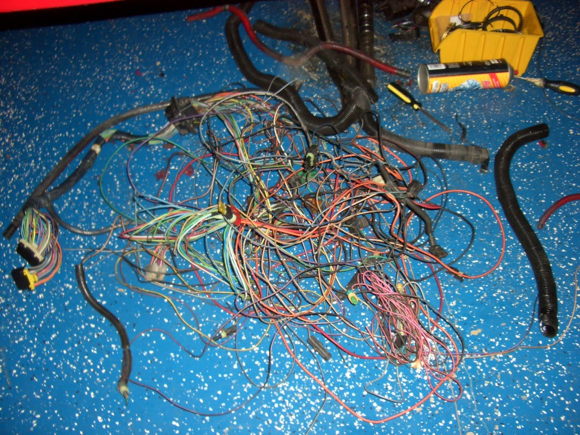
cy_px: 218
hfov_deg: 52.6
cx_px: 290
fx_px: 586
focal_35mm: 35
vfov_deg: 40.7
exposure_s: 1/60
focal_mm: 5.8
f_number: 2.6
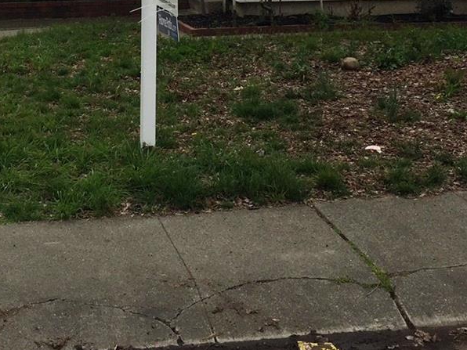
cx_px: 169
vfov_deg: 19.1
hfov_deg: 26.6
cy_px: -58
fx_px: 985
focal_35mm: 73
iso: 32
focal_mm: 4.15
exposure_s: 1/2825
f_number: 2.2
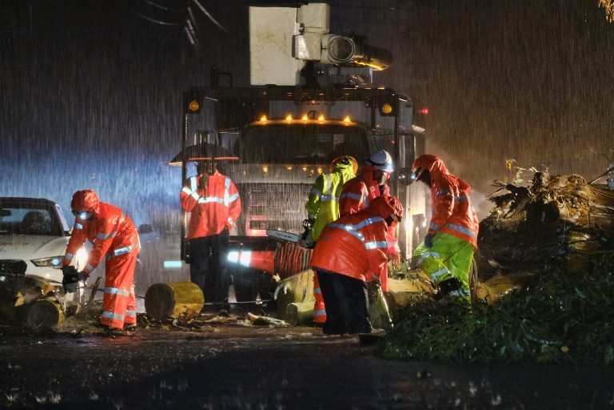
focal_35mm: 194
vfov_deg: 7.1
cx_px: 307
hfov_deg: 10.6
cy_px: 205
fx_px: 3309
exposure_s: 1/40
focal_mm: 129.2
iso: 6400
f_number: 3.6
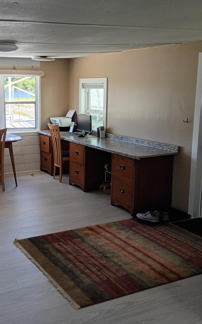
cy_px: 164
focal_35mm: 42
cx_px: 55
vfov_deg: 47.2
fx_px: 370
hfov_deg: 30.1
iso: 120
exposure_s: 1/120
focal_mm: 4.27
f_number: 1.8
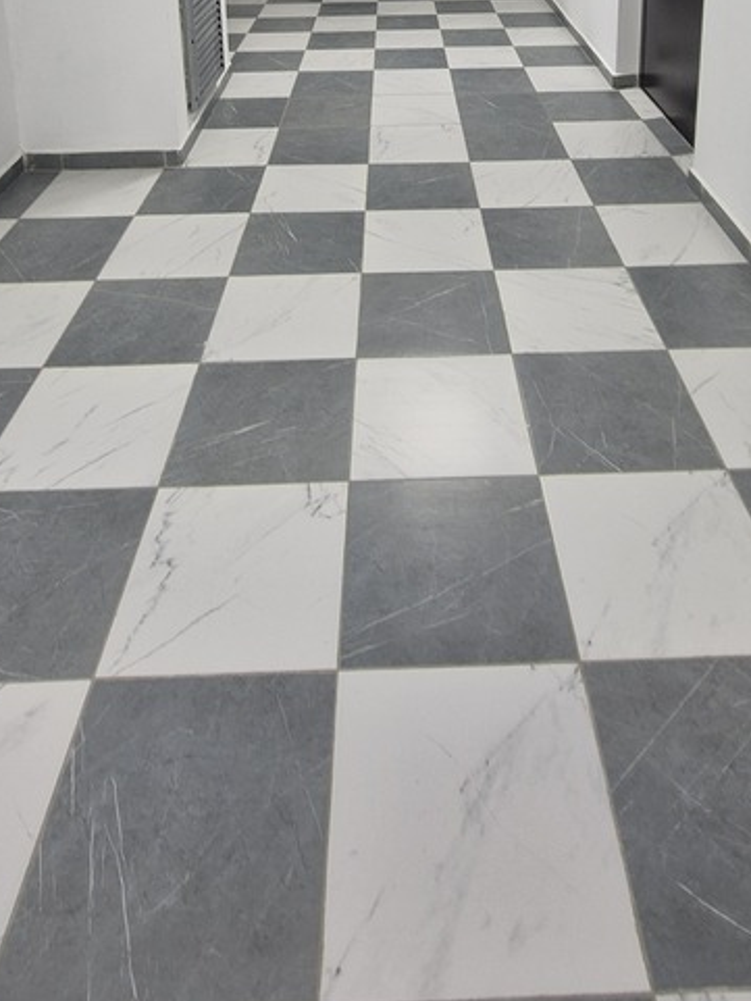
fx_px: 781
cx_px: 416
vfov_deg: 51.3
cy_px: -17
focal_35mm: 27
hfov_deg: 51.3
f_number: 2.2
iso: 160
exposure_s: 1/50
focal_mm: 2.2
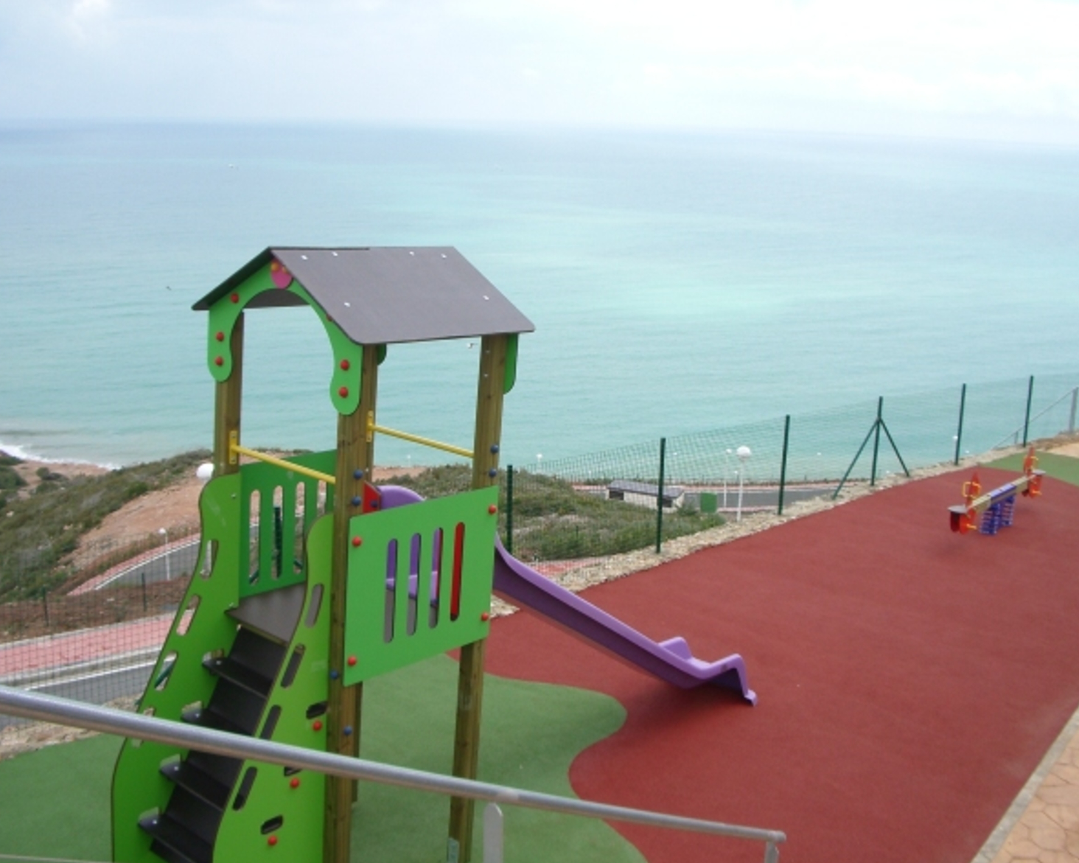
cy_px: 435
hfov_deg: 49.1
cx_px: 527
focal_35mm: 37
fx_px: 1181
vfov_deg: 40.1
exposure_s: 1/400
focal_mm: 5.8
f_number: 4.3
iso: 80
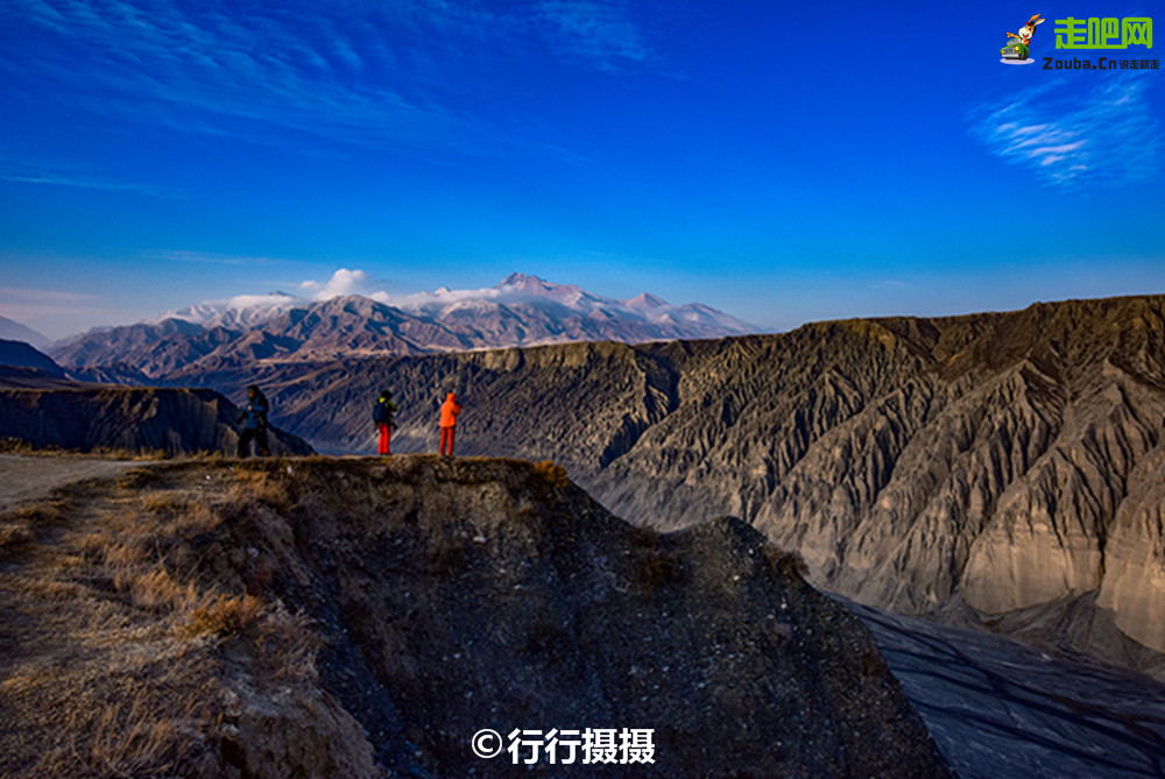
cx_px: 582
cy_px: 390
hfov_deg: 73.7
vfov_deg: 53.2
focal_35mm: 24
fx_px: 777
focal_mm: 24
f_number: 11
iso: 200
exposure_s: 1/250
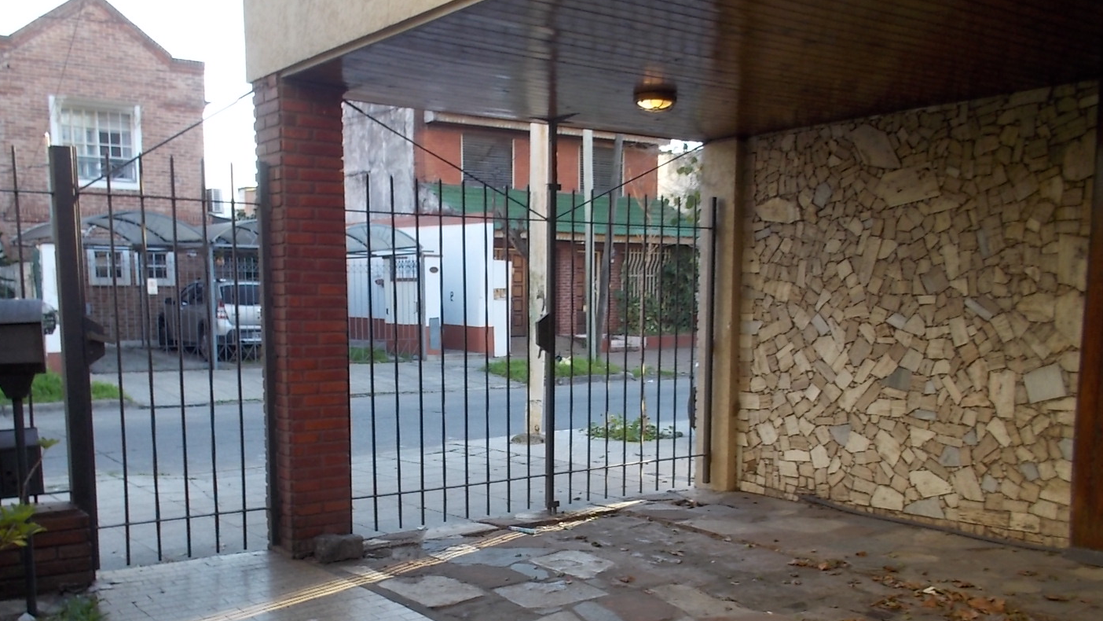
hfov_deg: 55.3
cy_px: 425
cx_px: 530
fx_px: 1053
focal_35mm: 36
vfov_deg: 32.5
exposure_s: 1/60
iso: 80
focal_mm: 4.1
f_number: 3.3
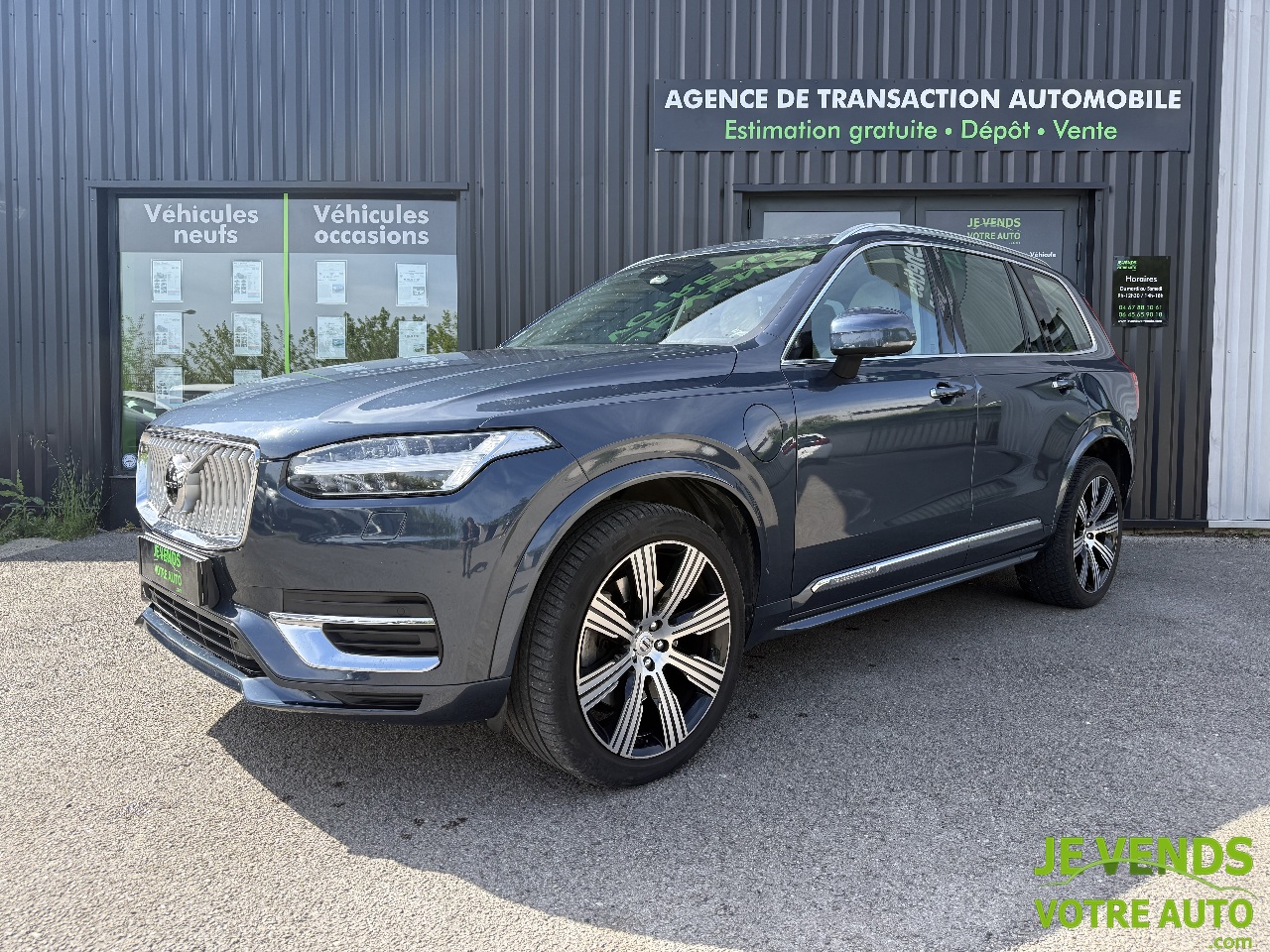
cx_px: 635
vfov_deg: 56.8
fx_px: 881
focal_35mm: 24
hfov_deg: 71.6
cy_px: 476
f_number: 1.78
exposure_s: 1/1091
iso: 100
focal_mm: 6.76
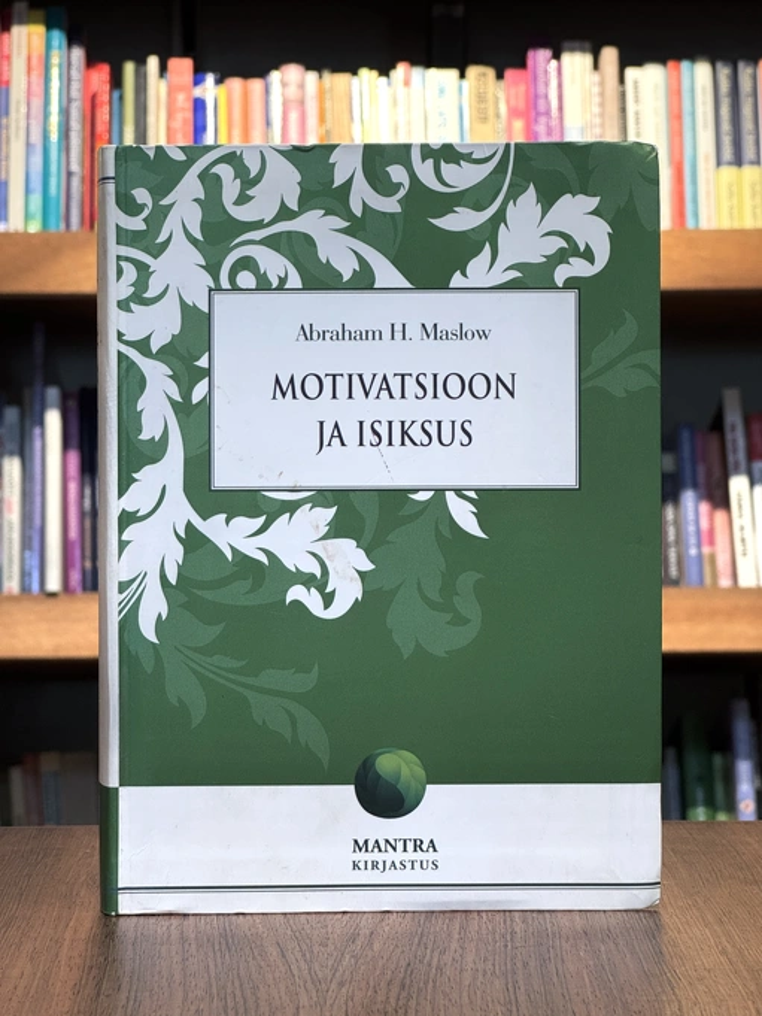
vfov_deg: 25.3
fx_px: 2259
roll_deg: +0.2
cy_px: 508
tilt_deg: +0.0
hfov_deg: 19.1
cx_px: 381
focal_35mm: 77
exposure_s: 1/86
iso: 250
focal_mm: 9
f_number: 2.8
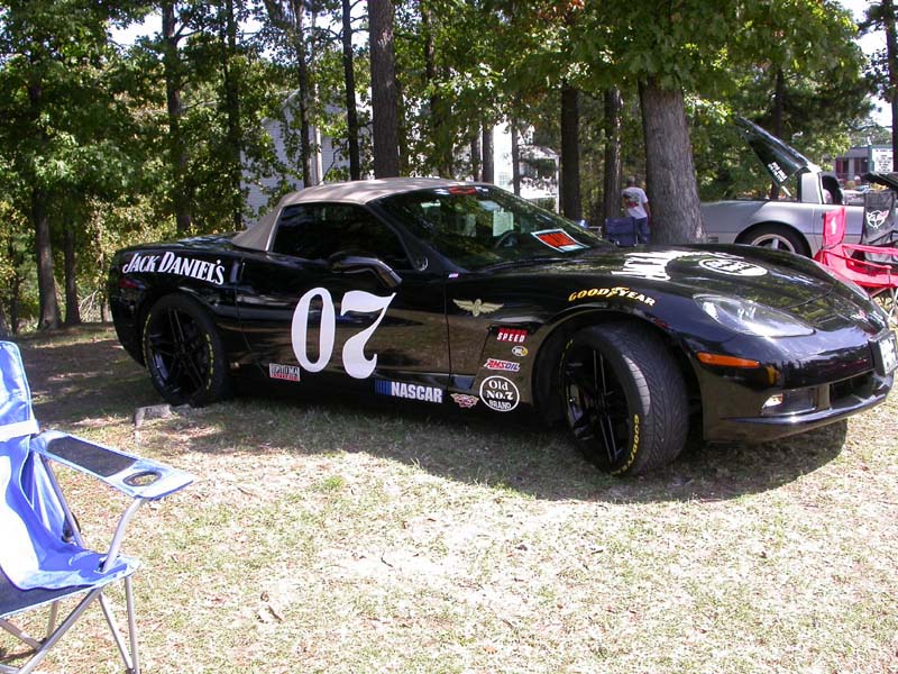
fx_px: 986
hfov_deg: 49.0
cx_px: 449
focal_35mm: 38
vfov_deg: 37.7
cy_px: 337
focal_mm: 7.85
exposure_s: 1/144
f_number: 5.3
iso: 100
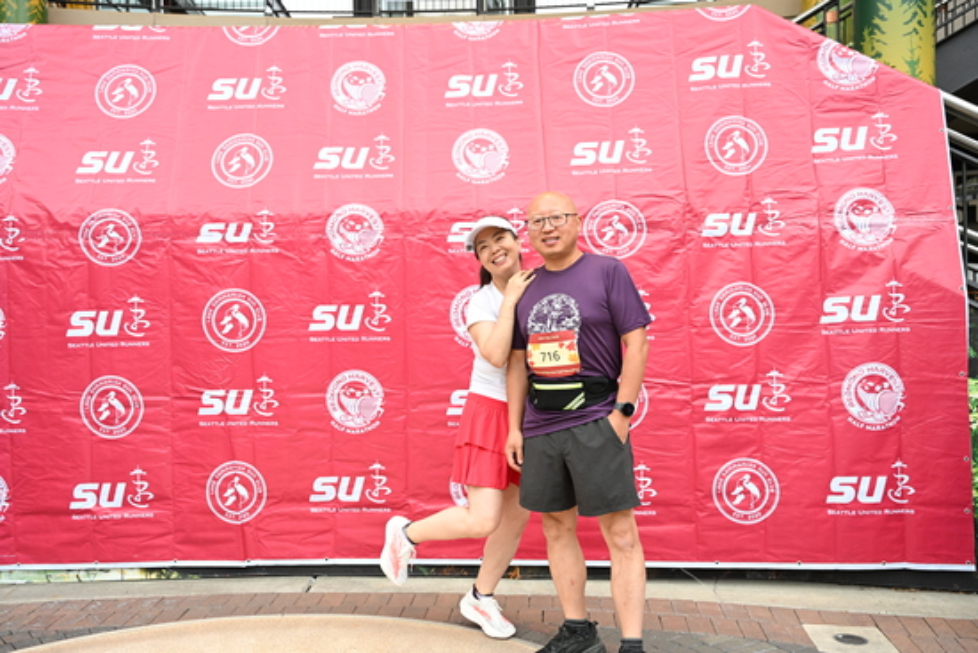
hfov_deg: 61.9
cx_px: 489
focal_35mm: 30
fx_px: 815
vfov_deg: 43.6
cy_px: 326
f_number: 4
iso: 2000
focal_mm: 30
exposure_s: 1/320
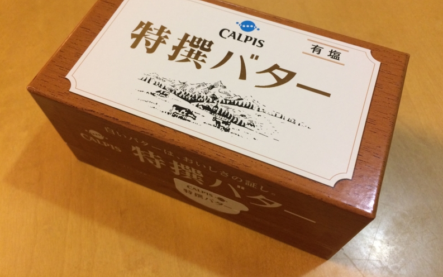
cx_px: 222
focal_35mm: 31
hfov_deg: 61.2
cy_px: 114
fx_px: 374
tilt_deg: -59.2
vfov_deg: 40.5
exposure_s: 1/33
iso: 200
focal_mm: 4.15
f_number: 2.2
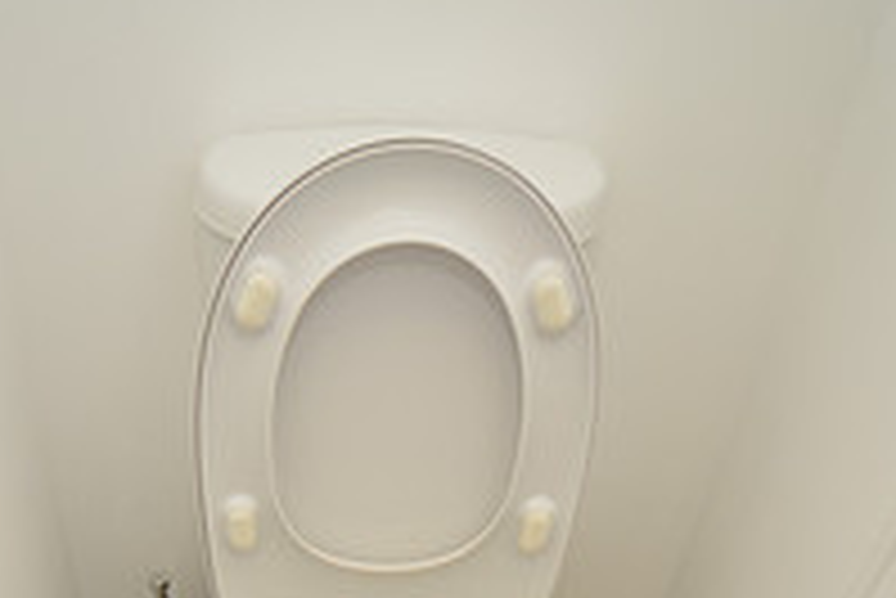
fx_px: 872
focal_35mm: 35
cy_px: 861
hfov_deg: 53.5
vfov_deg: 27.9
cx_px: 311
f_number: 5.6
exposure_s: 1/30
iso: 400
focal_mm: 12
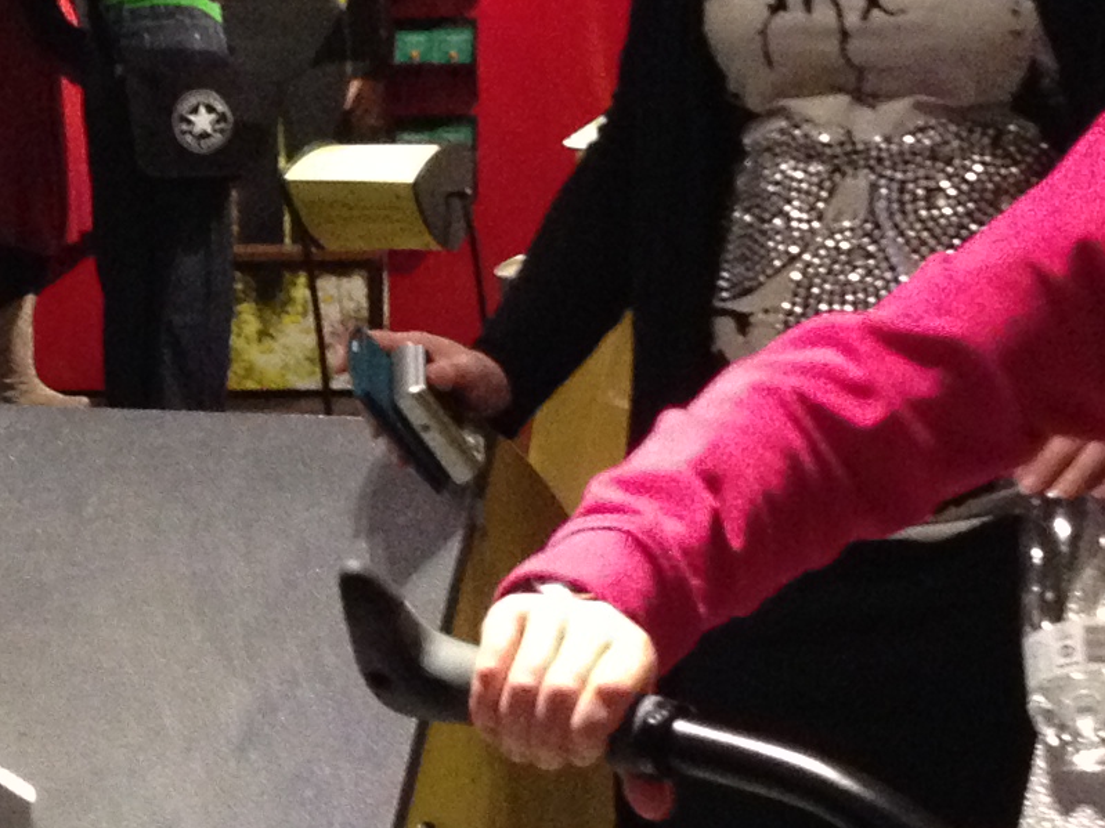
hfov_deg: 13.7
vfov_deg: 10.3
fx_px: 4564
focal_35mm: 143
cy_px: 910
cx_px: 155
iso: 400
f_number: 2.4
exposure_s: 1/20
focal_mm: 4.28
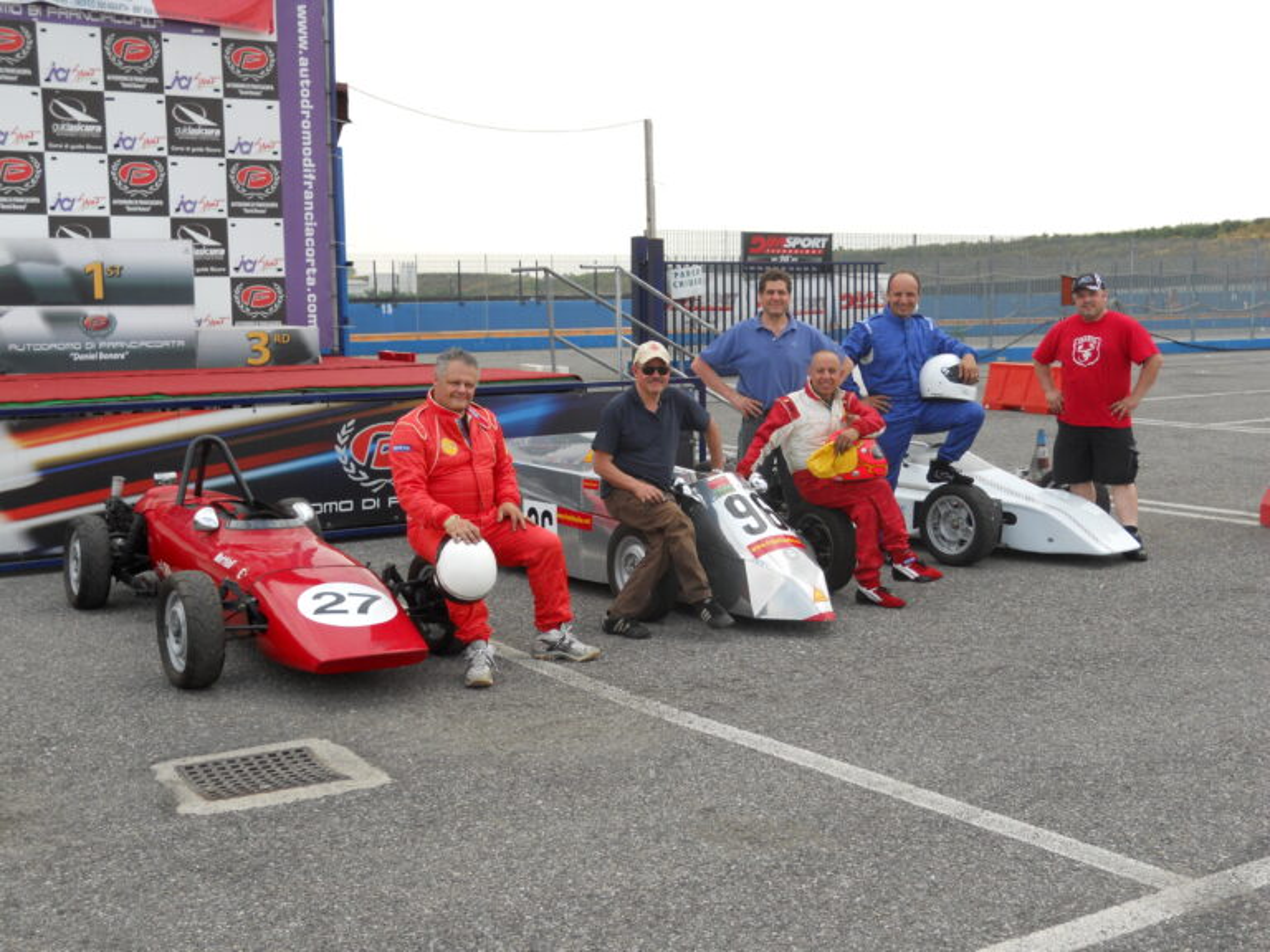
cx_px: 635
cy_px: 476
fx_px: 1504
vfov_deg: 35.1
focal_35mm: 41
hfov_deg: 45.8
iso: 80
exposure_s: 1/320
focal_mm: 7.3
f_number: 3.2
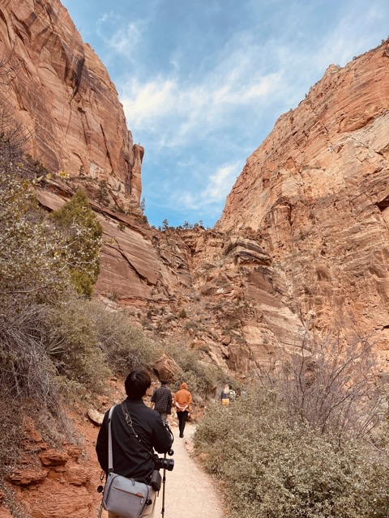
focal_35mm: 25
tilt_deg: +23.1
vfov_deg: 69.4
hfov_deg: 54.9
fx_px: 375
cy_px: 259
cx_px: 194
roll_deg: -1.8
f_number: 1.6
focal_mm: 5.1
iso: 32
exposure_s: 1/1739
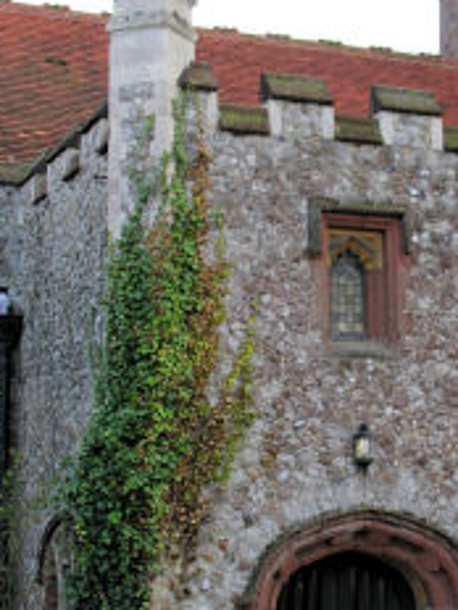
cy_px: 355
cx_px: 330
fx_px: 1746
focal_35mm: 99
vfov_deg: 19.8
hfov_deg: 14.9
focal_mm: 12.7
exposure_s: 1/84.6
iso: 50
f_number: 4.4
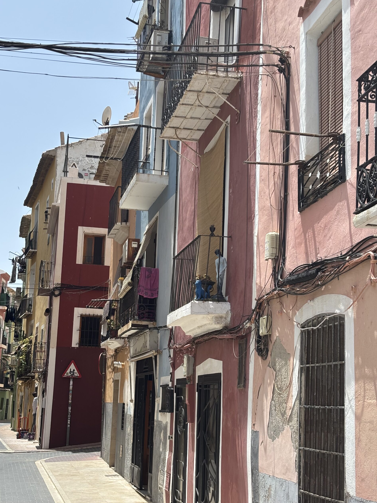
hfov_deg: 27.5
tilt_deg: +10.0
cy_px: 248
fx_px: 770
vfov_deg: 36.2
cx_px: 185
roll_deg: -3.6
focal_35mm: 53
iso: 40
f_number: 1.6
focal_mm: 5.96
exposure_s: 1/1984
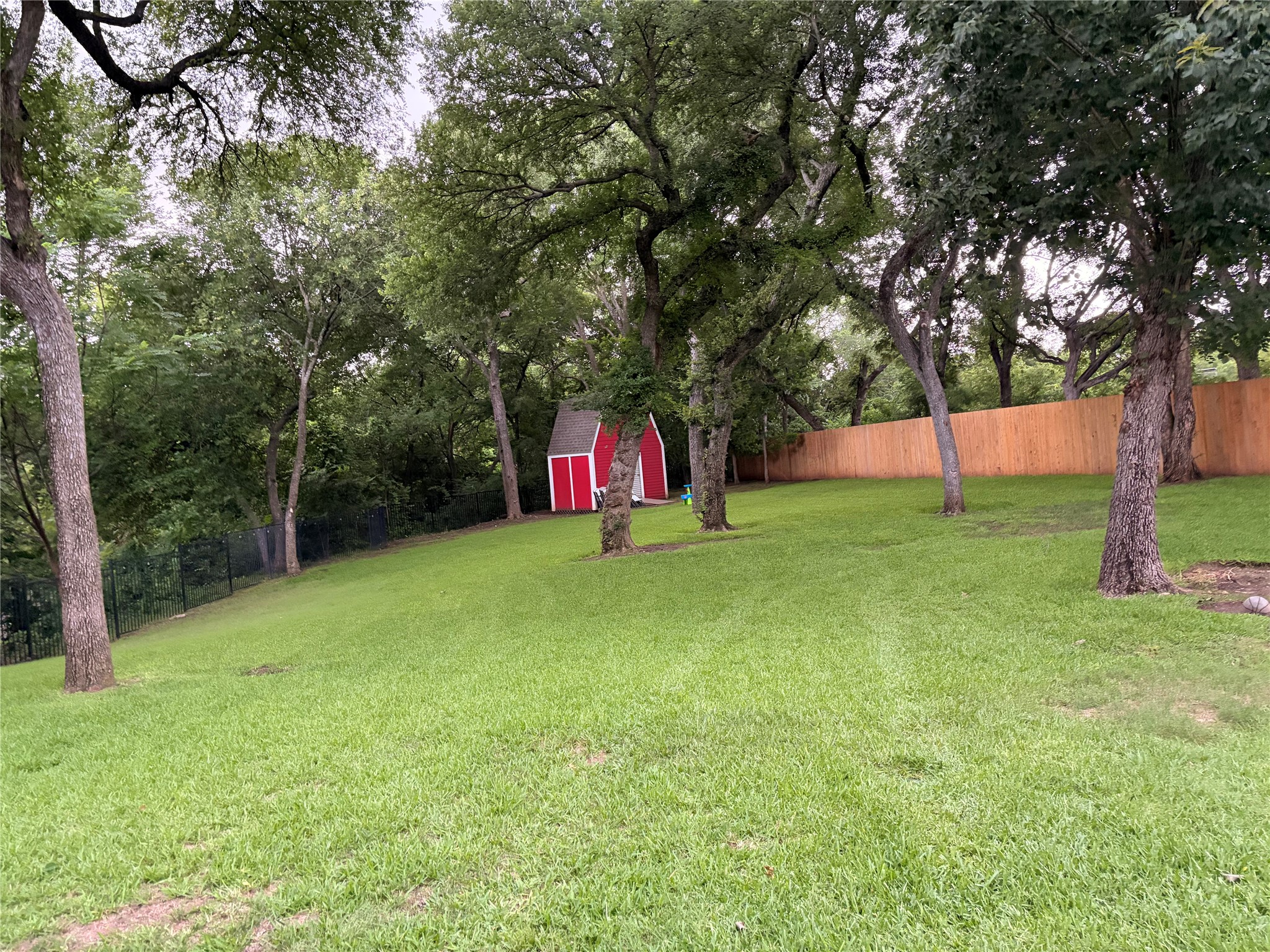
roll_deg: +1.7
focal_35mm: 26
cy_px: 476
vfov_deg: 53.1
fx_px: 954
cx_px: 635
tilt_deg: +1.9
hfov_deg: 67.3
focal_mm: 5.96
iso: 500
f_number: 1.6
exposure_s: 1/56
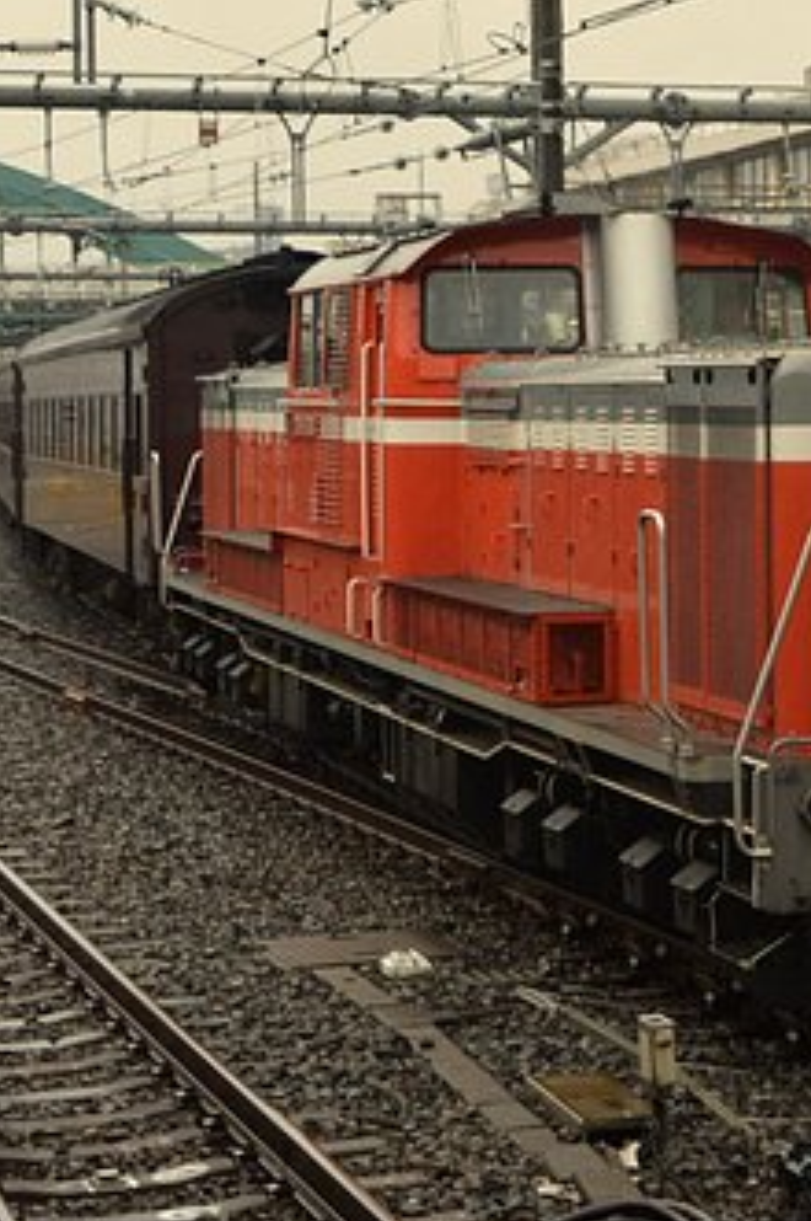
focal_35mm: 51
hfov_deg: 25.8
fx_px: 1727
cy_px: 618
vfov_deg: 38.9
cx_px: 697
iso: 400
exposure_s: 1/125
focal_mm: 22
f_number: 5.6
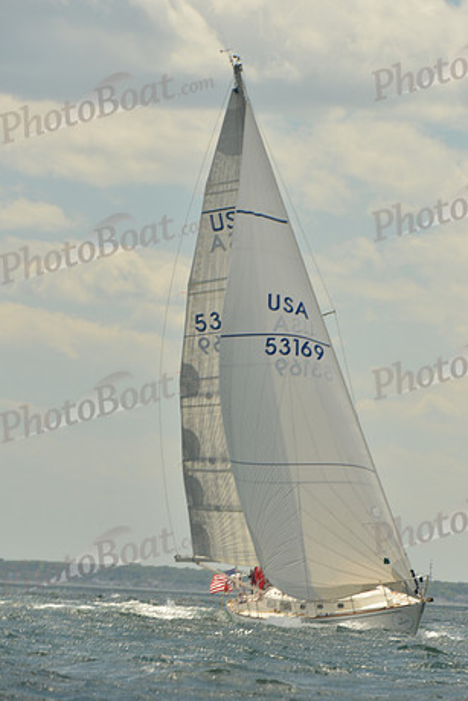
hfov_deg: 5.6
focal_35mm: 246
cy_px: 303
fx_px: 4793
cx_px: 293
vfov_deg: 8.4
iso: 400
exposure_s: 1/800
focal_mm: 195
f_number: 7.1
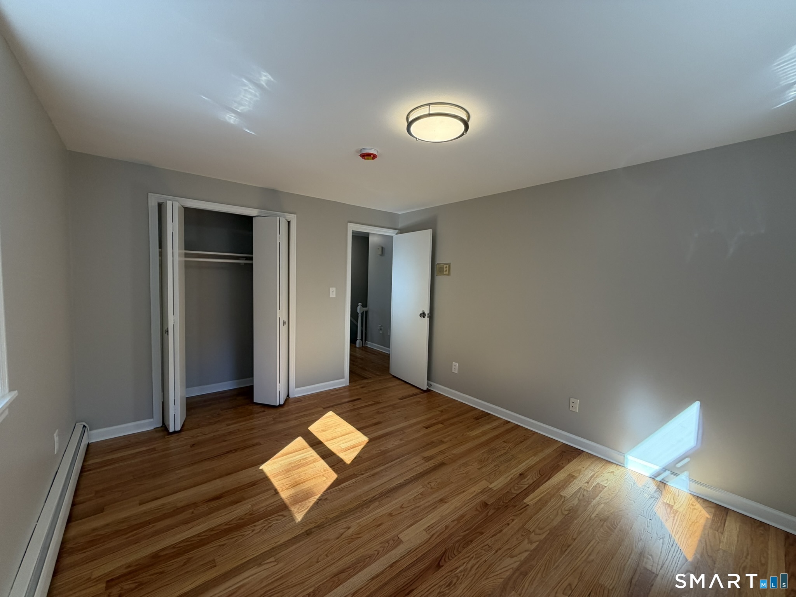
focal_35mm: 14
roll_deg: -1.3
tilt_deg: -3.9
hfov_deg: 102.1
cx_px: 398
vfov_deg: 85.7
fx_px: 322
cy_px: 298
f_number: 2.2
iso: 100
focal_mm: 2.22
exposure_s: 1/120
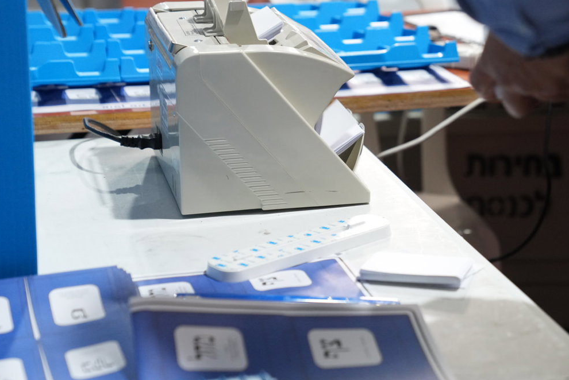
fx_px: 1566
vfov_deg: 13.8
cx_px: 302
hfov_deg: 20.6
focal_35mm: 99
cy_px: 141
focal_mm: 70
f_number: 3.5
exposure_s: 1/125
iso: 2500
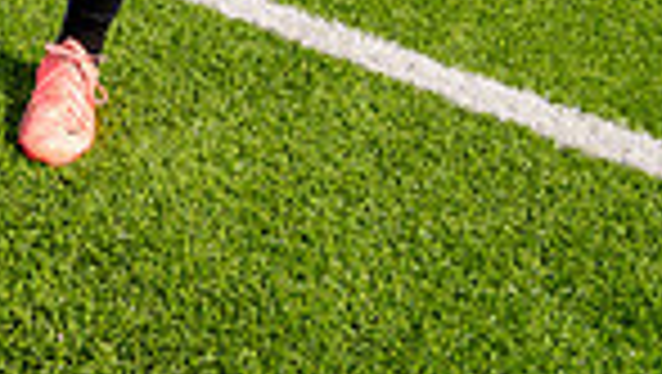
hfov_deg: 26.1
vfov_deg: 12.3
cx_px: 9
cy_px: -532
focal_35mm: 77
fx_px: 1353
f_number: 7.1
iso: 50
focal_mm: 24
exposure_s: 1/125
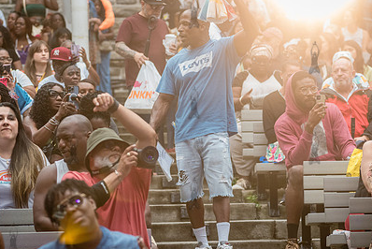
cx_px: 193
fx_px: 1882
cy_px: 103
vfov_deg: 7.6
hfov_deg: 11.3
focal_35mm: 182
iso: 3200
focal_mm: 125
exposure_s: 1/500
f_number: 4
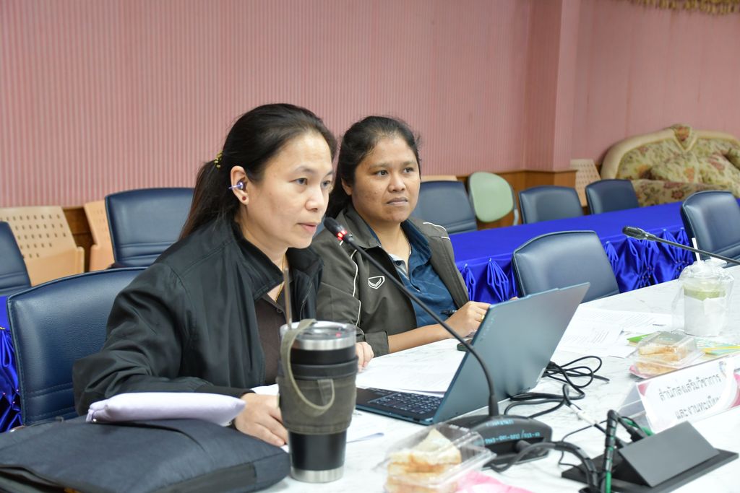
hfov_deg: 33.4
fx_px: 1233
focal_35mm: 60
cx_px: 370
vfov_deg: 22.6
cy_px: 246
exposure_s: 1/125
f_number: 4.2
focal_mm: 40
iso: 1600
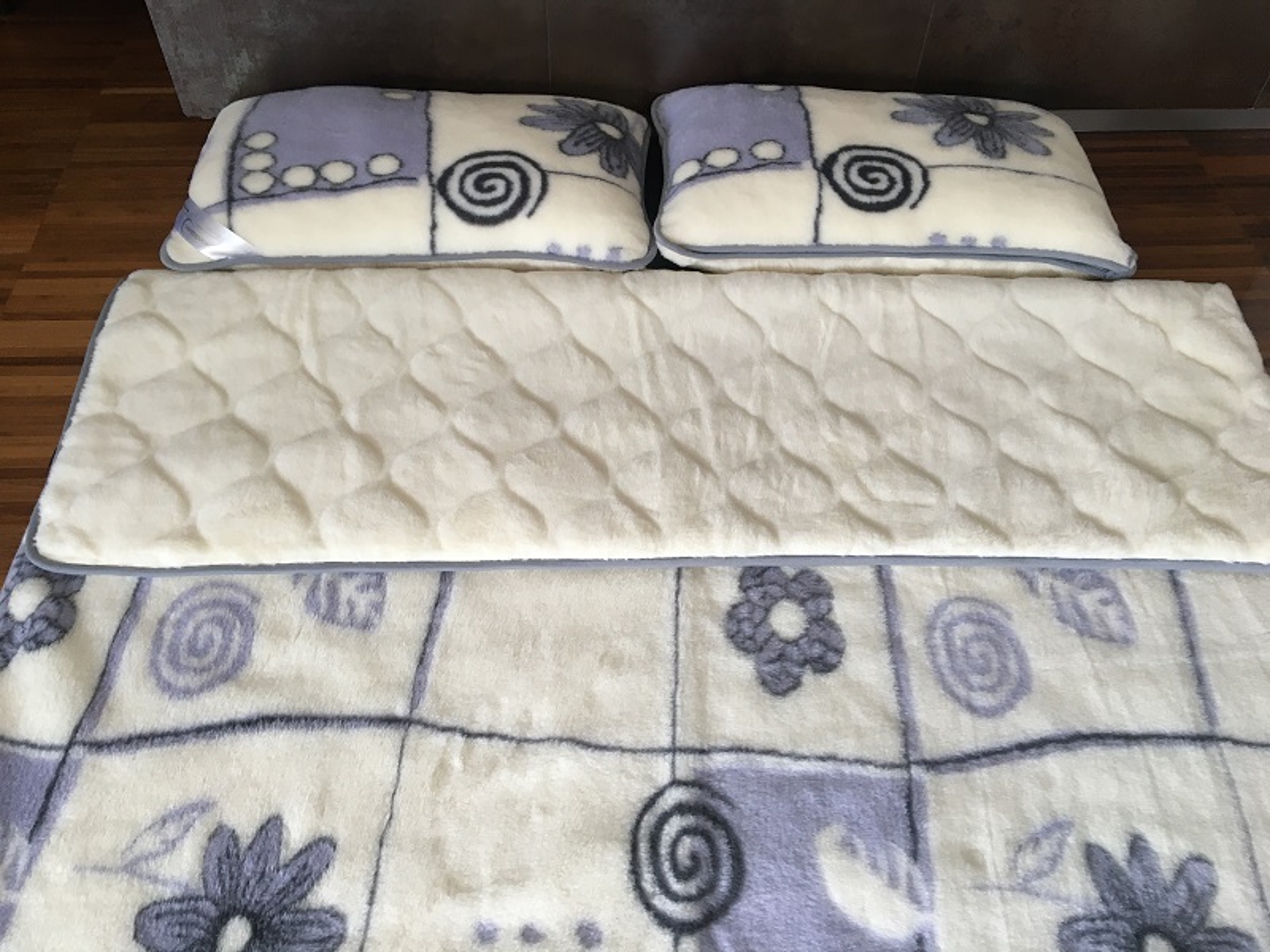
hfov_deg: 61.7
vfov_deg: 48.2
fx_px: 1064
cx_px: 635
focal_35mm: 29
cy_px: 476
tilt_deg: -51.9
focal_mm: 4.15
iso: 80
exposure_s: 1/33
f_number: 2.2
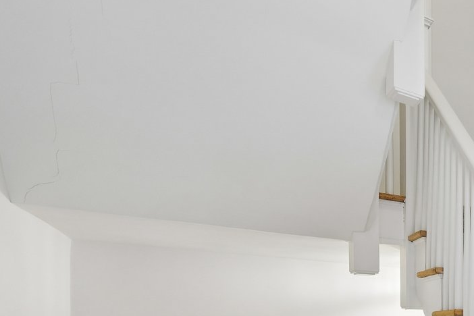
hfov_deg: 31.1
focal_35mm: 35
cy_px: 340
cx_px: 691
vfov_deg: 33.4
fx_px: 461
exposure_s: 1/2.5
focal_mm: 8
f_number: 8
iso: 200
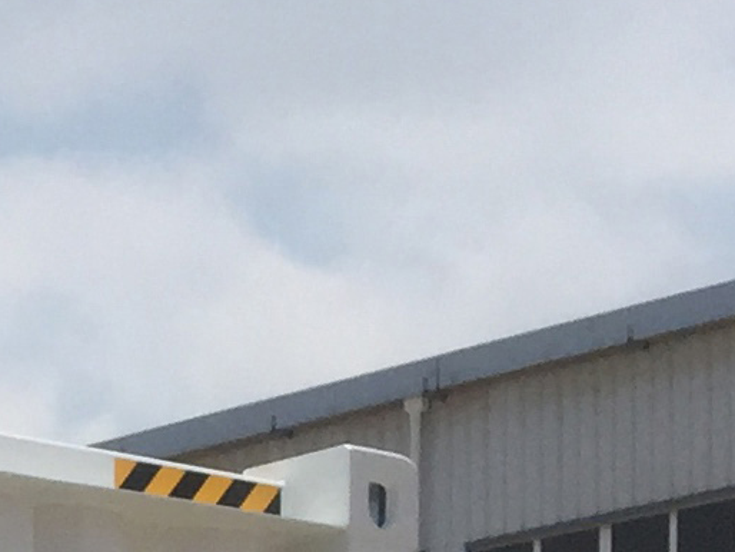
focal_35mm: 184
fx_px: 3909
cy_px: 1547
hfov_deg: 9.6
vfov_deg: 7.3
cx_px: -1021
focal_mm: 4.15
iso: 32
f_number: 2.2
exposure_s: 1/3968
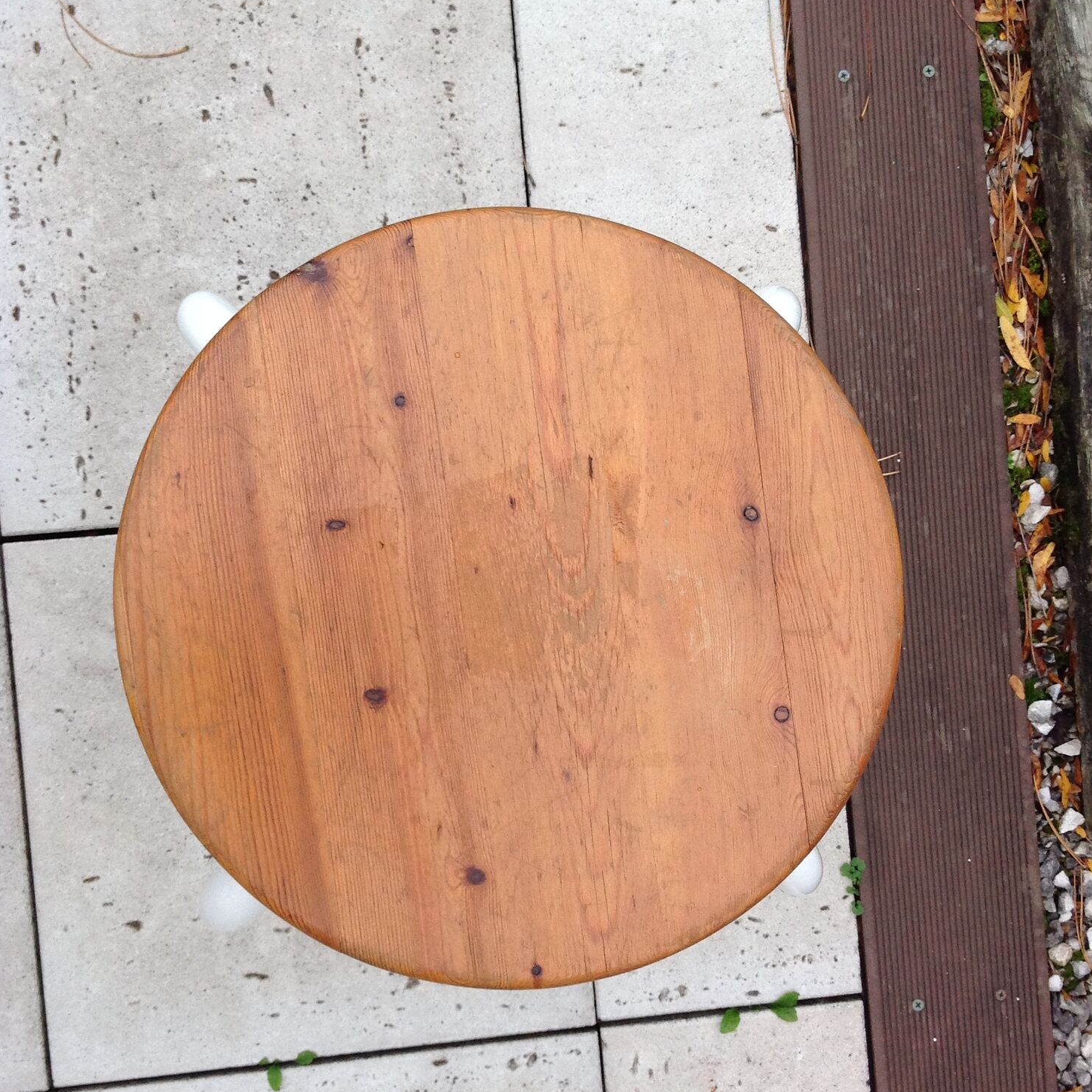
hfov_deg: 40.0
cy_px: 570
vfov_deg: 40.0
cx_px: 540
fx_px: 1499
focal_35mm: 42
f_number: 2.4
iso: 100
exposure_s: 1/120
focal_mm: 4.28
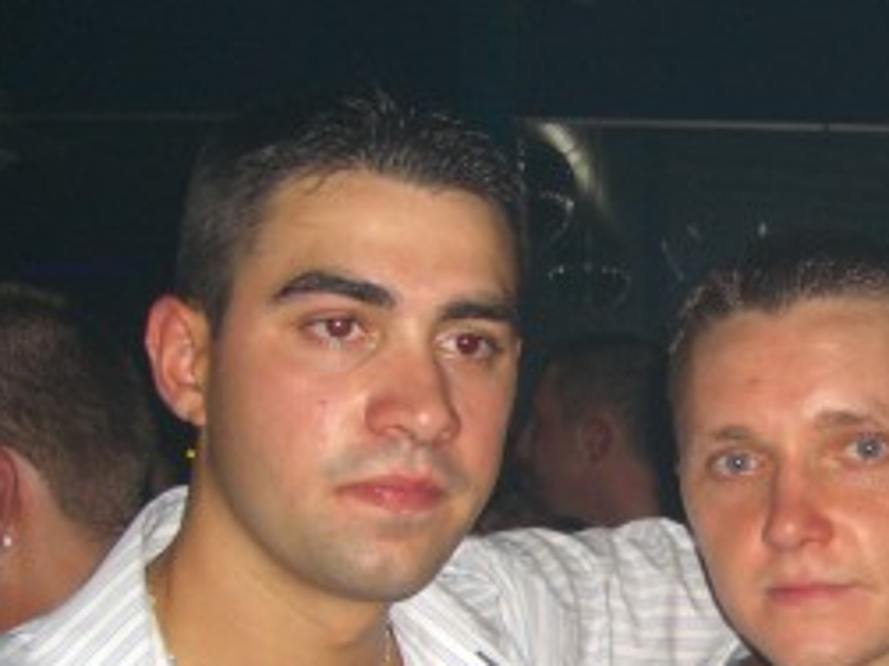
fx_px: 2336
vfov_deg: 15.9
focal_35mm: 91
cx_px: 815
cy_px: 659
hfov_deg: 21.0
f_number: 2.8
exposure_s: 1/60
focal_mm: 7.9
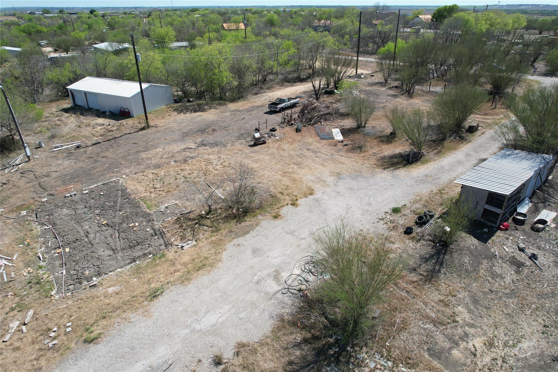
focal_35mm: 22
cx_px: 279
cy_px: 186
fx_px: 341
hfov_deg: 78.6
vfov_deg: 57.2
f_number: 2.8
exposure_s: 1/1600
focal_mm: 8.38
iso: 110
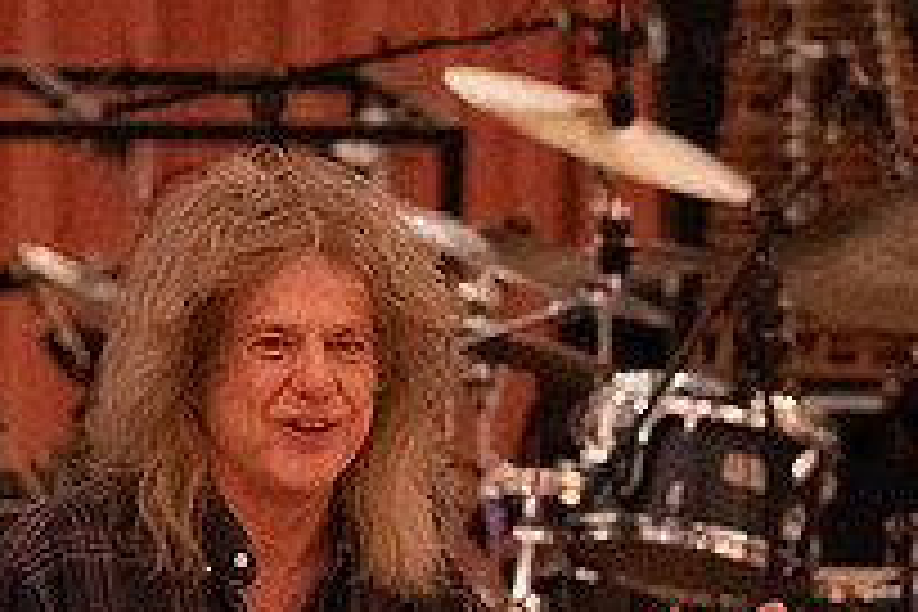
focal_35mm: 364
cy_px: 533
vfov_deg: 3.8
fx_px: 9281
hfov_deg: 5.7
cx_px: 212
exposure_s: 1/160
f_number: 4.5
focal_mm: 128
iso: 20000
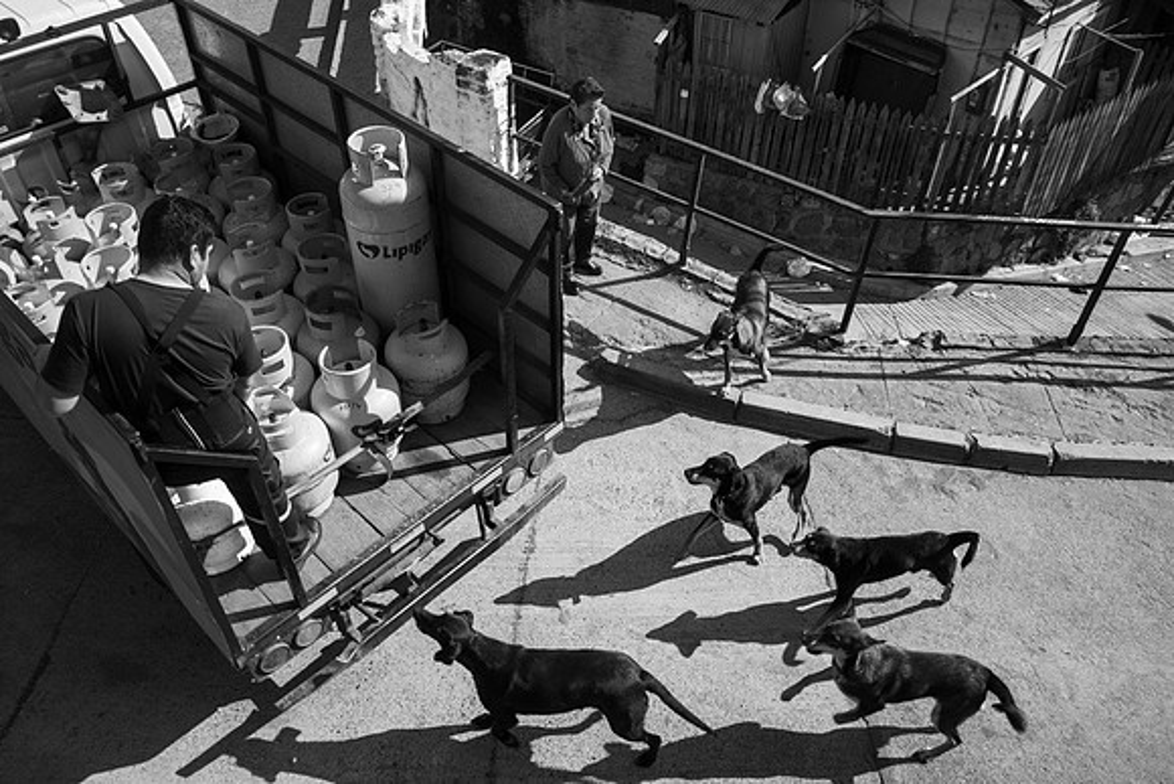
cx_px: 587
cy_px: 392
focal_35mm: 27
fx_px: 881
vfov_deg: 48.0
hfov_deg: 67.4
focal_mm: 18
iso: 320
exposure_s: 1/210
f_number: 11
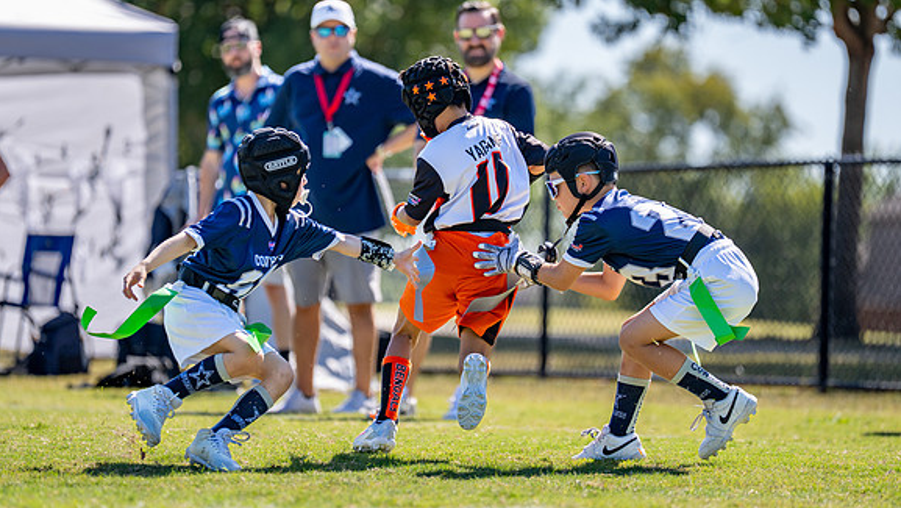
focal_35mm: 246
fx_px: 5879
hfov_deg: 8.8
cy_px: 234
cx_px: 440
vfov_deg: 4.9
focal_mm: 200
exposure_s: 1/2000
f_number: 2.8
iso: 160
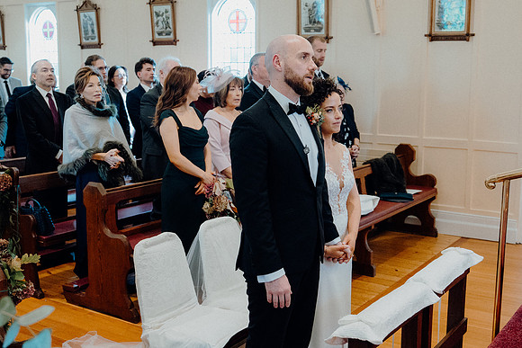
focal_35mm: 45
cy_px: 174
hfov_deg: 43.6
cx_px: 261
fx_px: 653
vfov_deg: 29.9
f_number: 3.5
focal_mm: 30
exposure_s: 1/160
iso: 2500
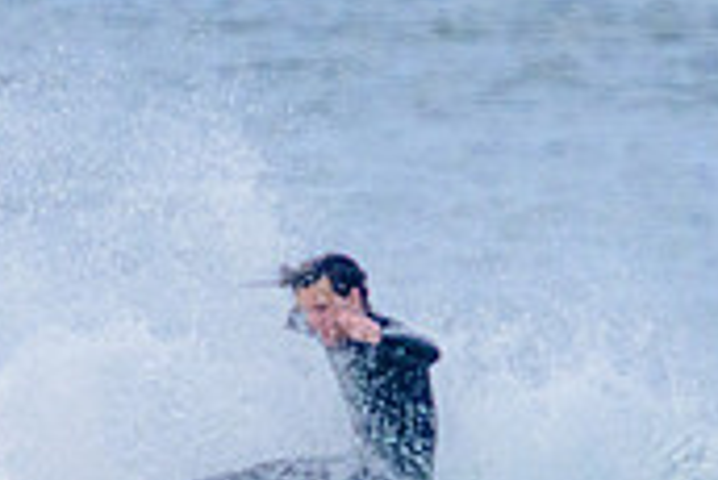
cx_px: 224
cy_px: 575
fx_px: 73715
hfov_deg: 0.6
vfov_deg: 0.4
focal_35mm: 3693
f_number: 11
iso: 1600
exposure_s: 1/2000
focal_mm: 800
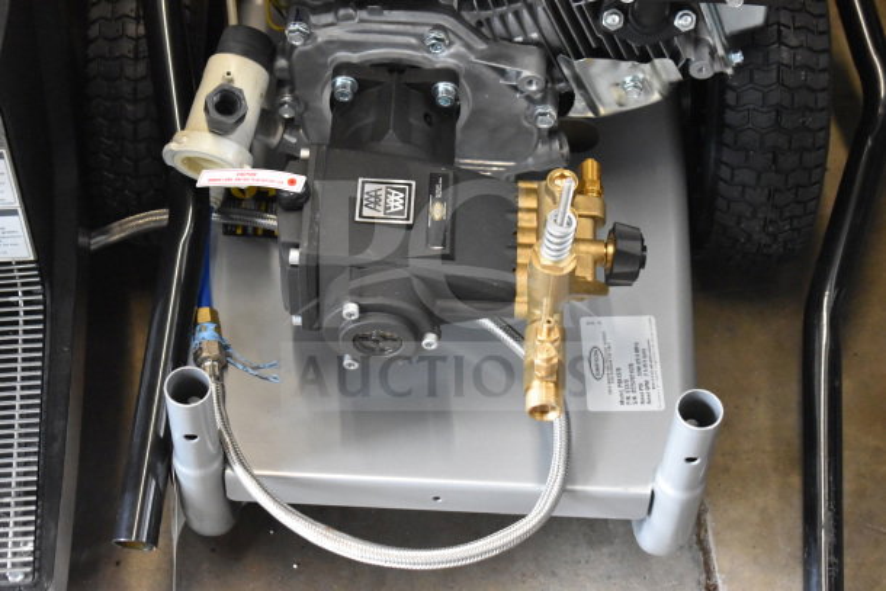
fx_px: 1920
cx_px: 443
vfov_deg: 17.5
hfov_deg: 26.0
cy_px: 296
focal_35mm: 78
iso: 6400
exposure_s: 1/80
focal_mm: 52
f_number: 5.6
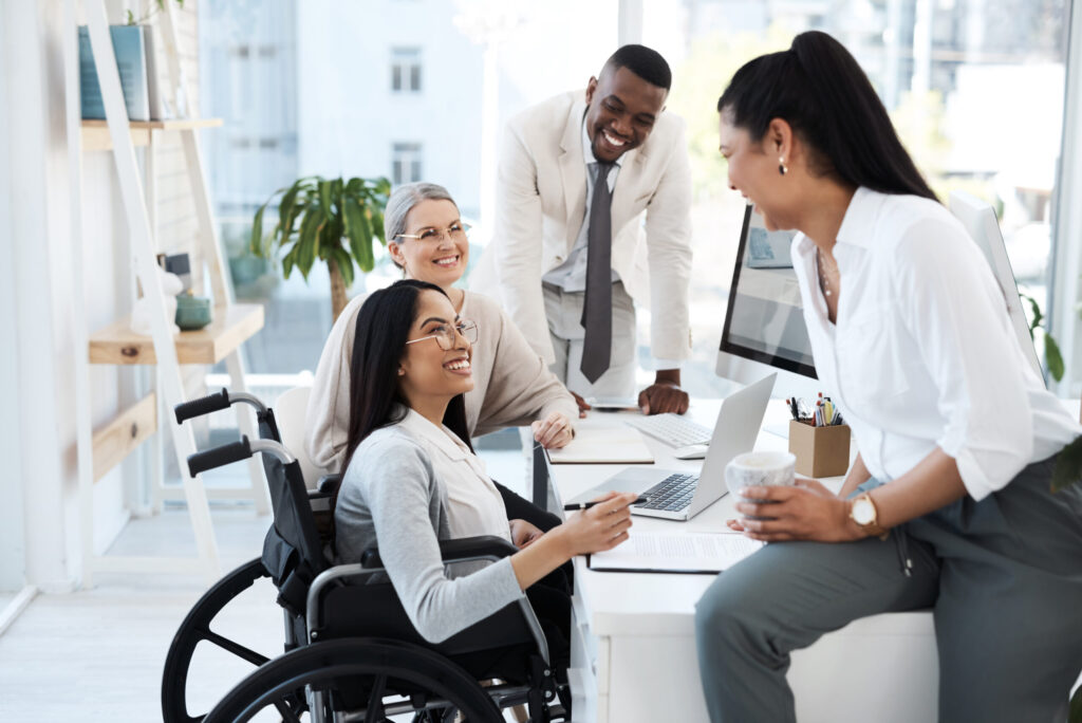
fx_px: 1504
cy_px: 362
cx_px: 541
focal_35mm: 50
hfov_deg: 39.6
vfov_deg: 27.0
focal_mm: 50
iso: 250
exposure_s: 1/200
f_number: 2.2
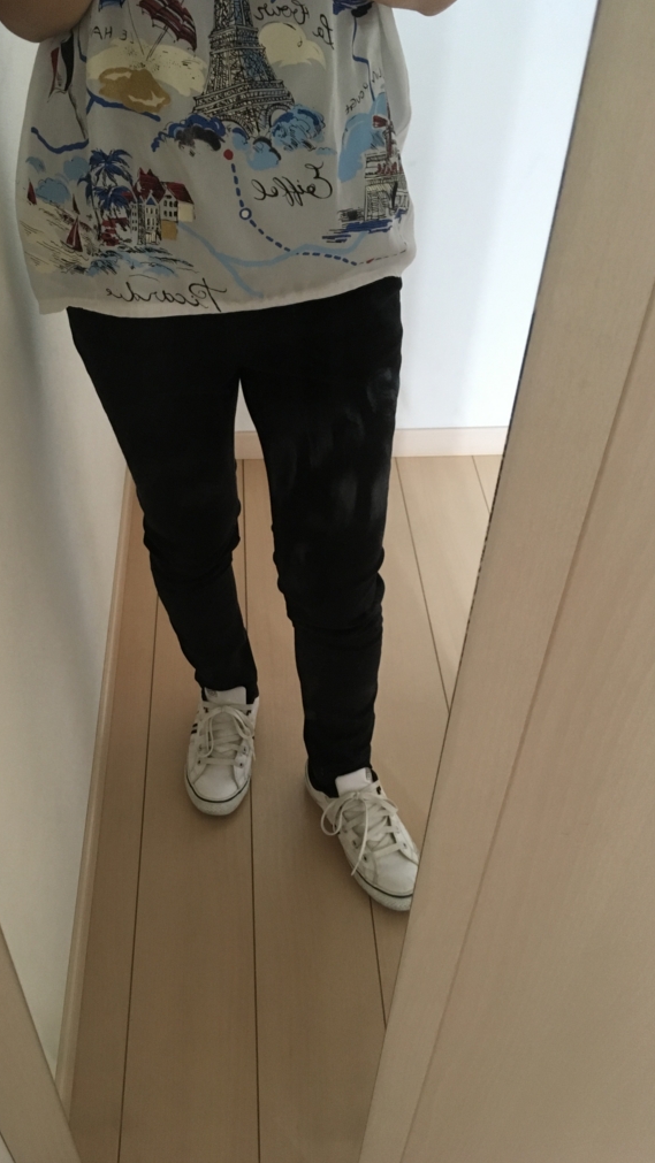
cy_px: 582
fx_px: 988
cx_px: 220
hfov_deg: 36.3
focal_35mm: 32
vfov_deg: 61.0
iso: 200
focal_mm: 4.15
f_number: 2.2
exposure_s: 1/24
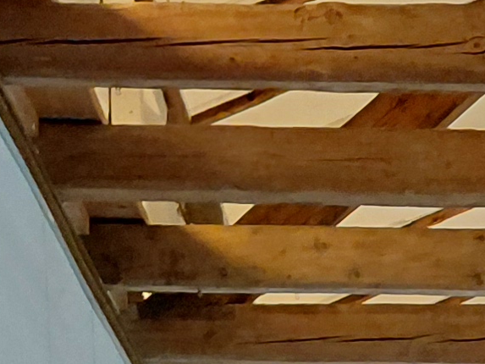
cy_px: 1216
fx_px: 2494
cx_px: 617
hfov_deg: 10.9
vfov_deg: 7.1
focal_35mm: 178
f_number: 1.8
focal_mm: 4.69
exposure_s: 1/60
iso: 250
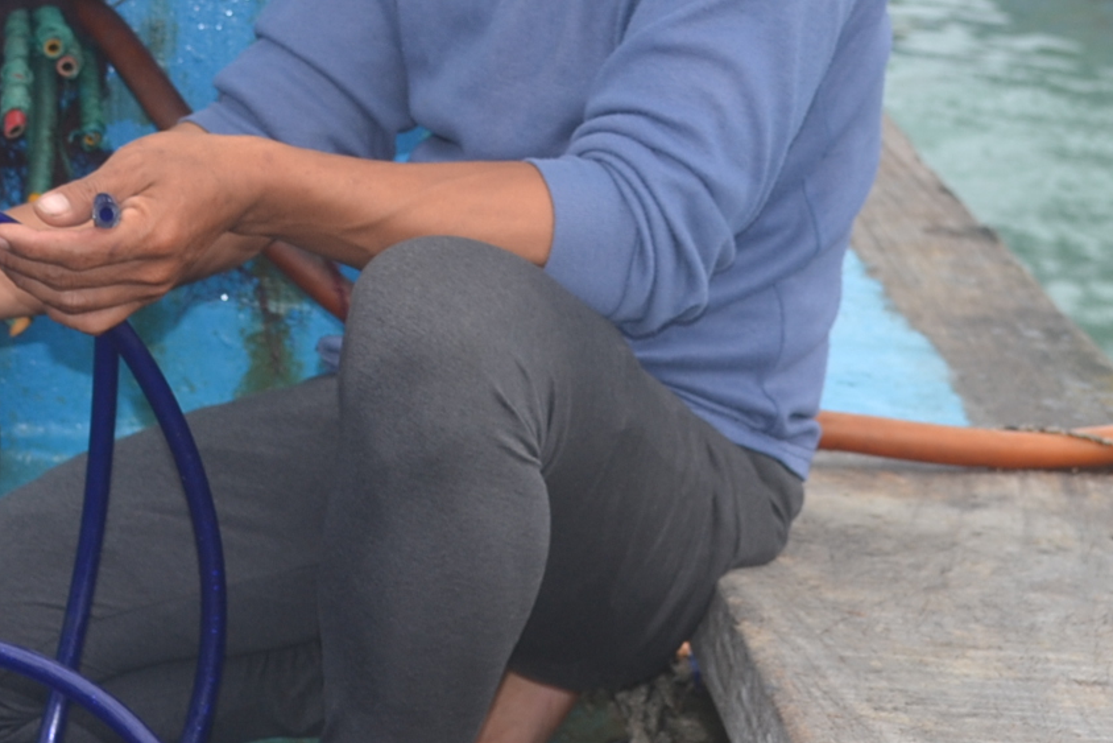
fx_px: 4051
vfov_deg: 10.4
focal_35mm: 131
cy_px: 0
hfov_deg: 15.6
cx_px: 355
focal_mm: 32
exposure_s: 1/125
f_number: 4.8
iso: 125
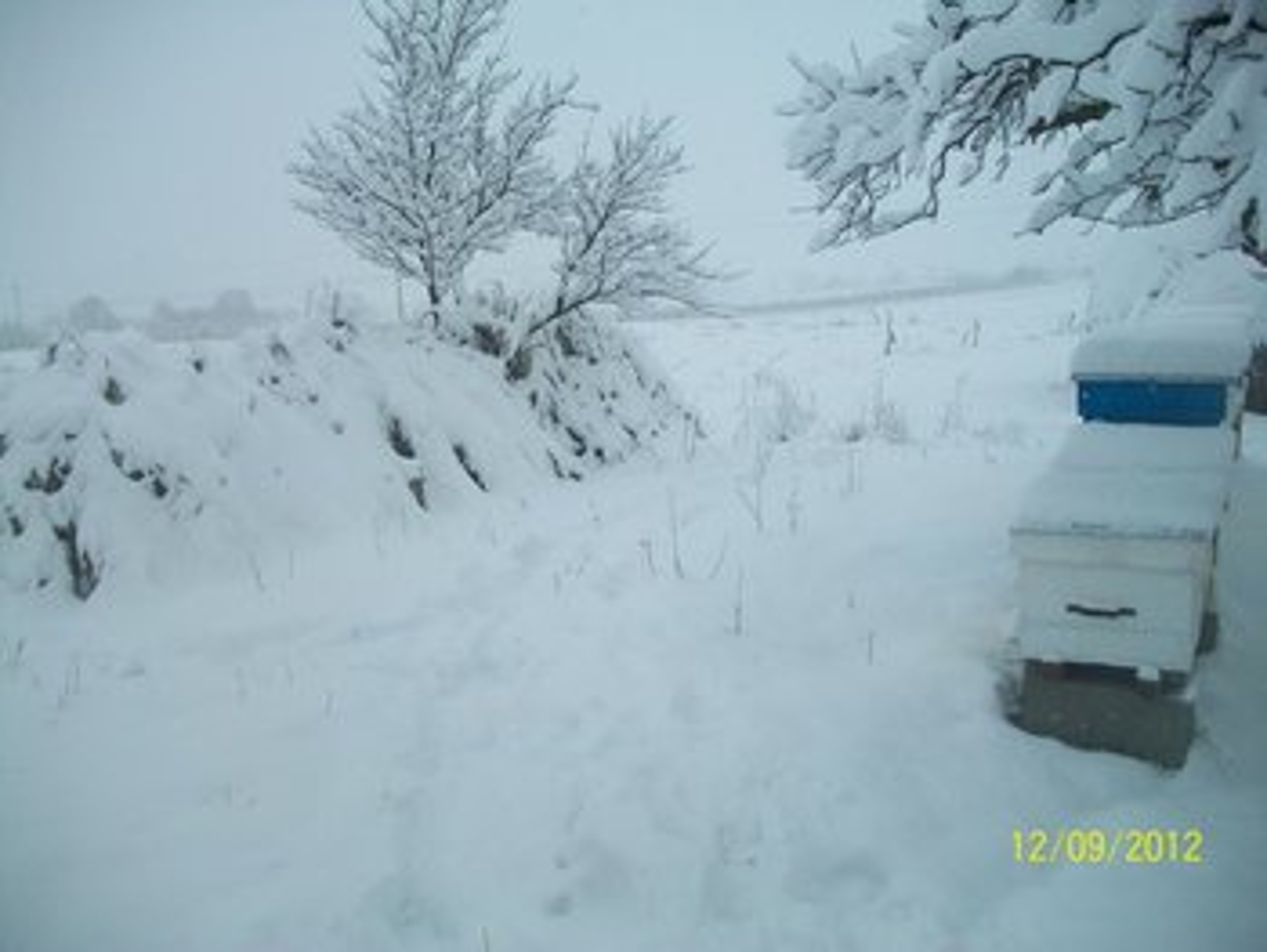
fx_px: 1172
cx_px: 634
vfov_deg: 44.2
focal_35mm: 32
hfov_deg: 56.8
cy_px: 476
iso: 80
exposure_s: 1/500
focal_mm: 5.7
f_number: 2.9
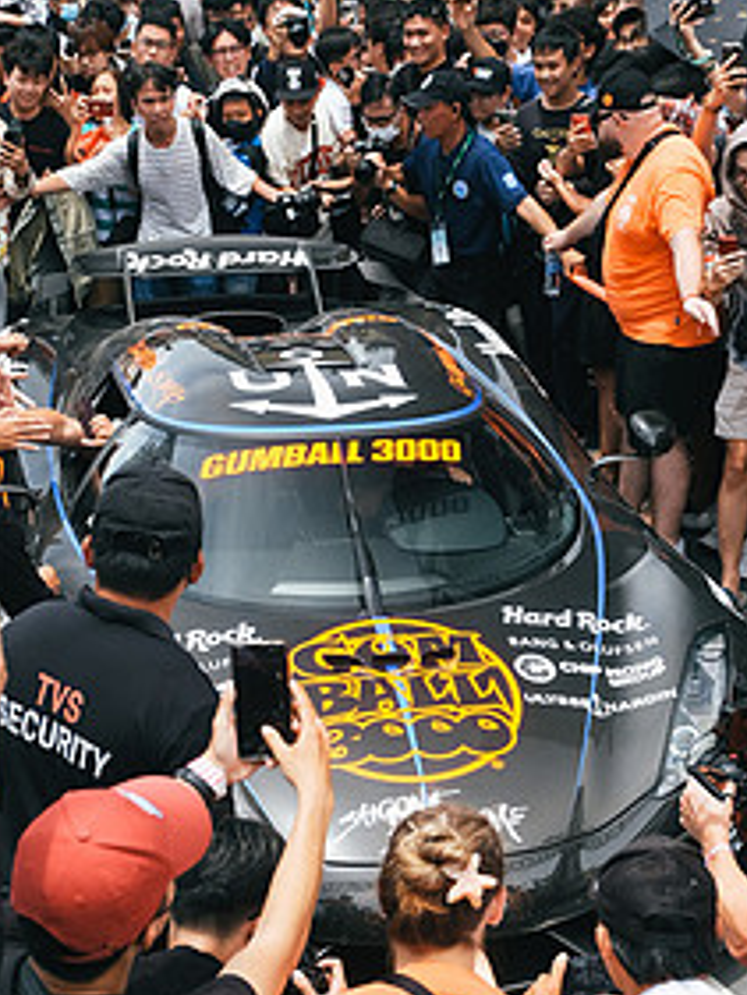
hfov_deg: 24.3
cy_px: 733
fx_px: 1725
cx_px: 262
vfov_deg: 31.7
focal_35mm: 60
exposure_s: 1/1000
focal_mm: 25.7
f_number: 3.2
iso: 400
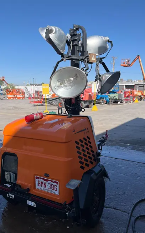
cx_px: 58
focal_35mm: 31
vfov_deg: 61.3
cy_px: 118
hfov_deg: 40.4
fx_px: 196
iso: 50
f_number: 1.6
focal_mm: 5.1
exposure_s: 1/3135
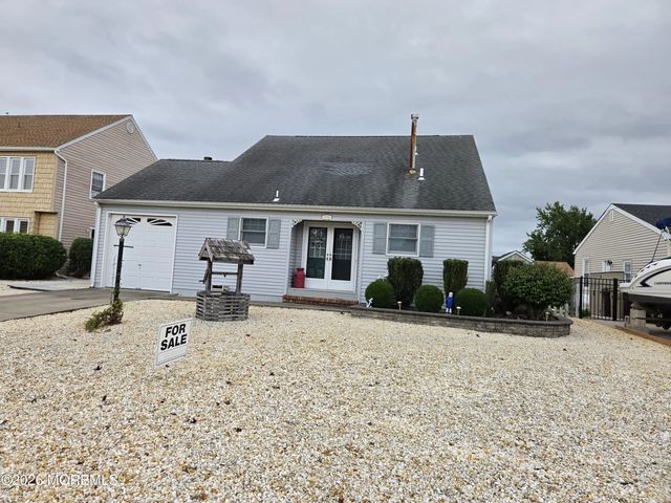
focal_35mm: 23
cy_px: 252
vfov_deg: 58.9
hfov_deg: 73.9
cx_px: 336
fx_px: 446
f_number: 1.8
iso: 80
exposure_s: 1/1915
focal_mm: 5.4
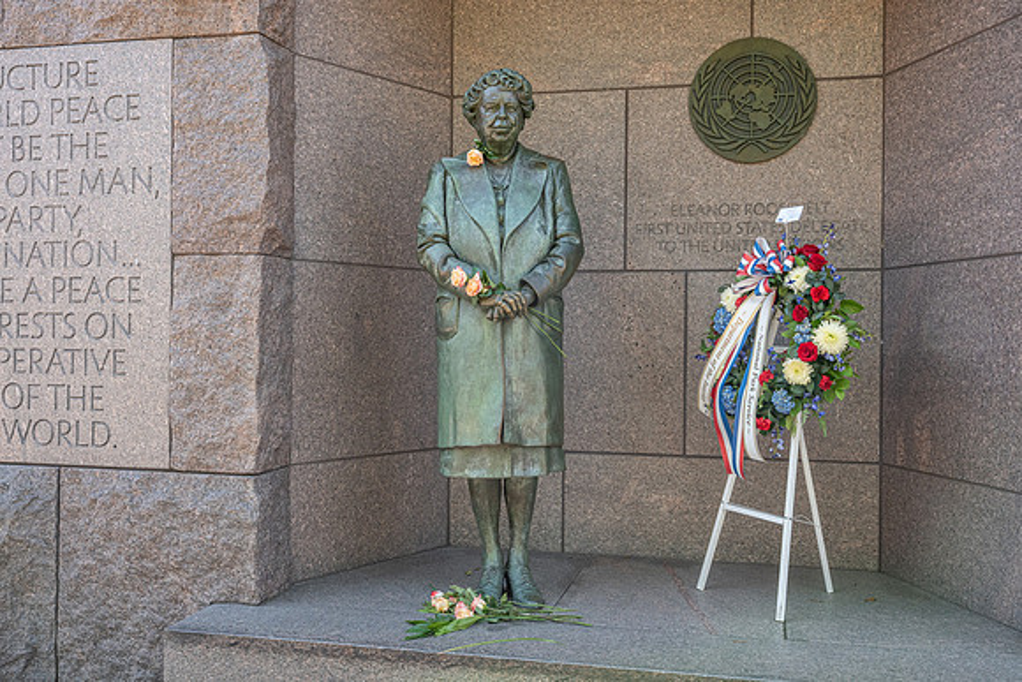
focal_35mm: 35
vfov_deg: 37.9
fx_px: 994
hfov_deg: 54.4
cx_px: 511
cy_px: 341
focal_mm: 35
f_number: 10
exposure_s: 1/200
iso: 2200
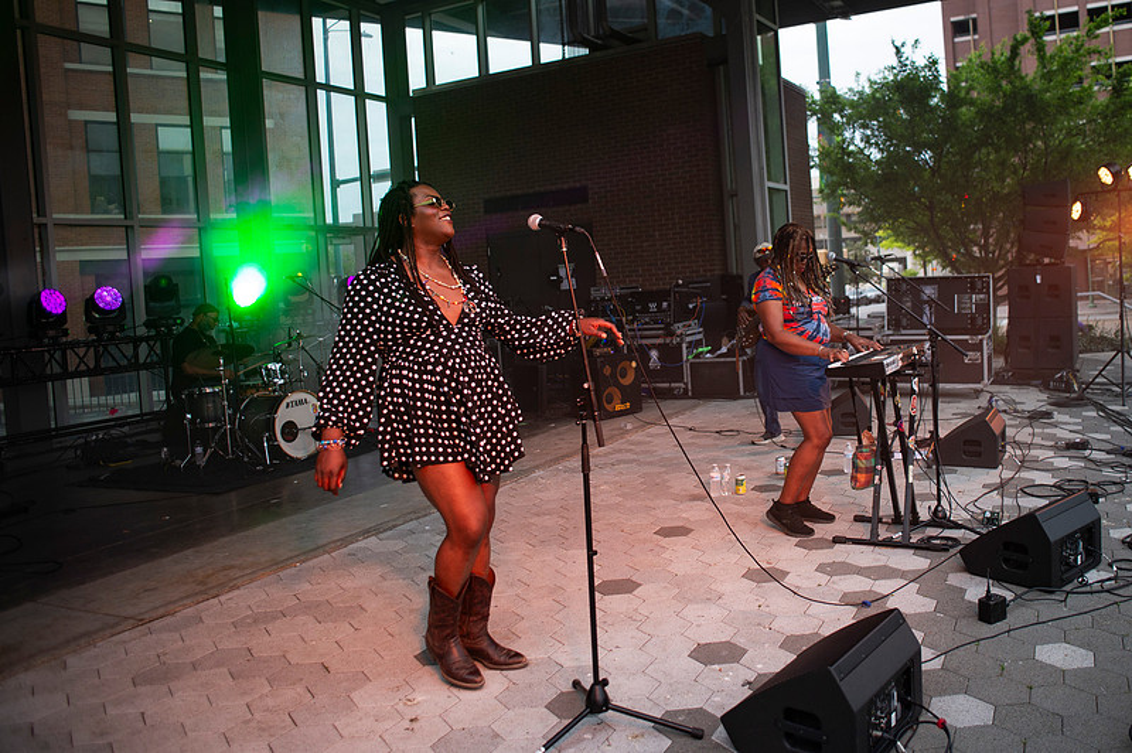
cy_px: 308
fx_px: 891
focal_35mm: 28
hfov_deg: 64.4
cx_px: 669
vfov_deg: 45.6
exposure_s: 1/250
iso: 400
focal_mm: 24
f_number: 2.8
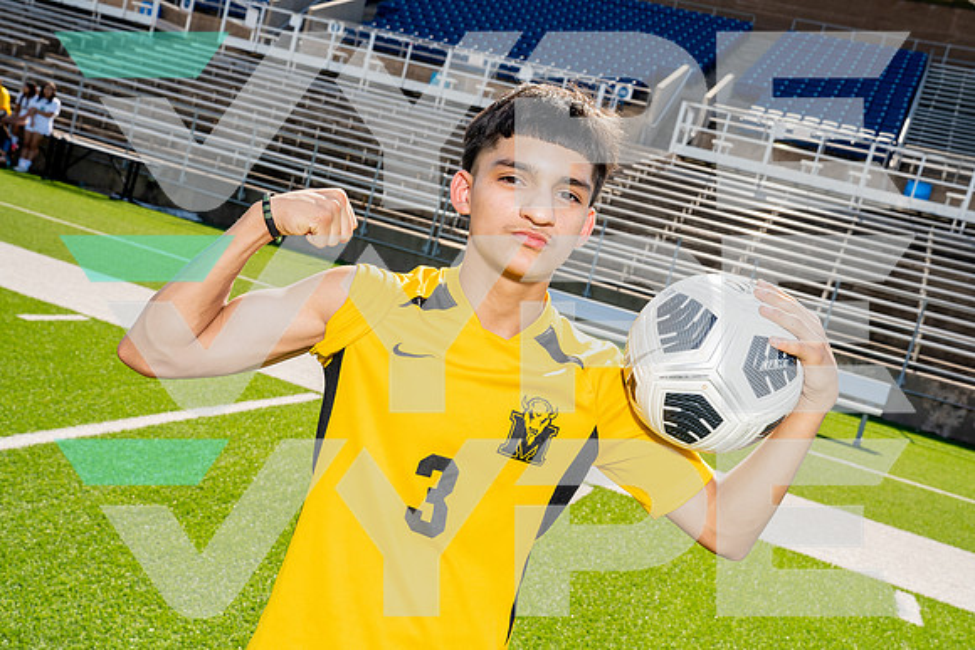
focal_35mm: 41
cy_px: 325
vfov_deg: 32.6
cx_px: 488
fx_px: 1111
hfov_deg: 47.4
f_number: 10
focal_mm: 41
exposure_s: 1/250
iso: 320
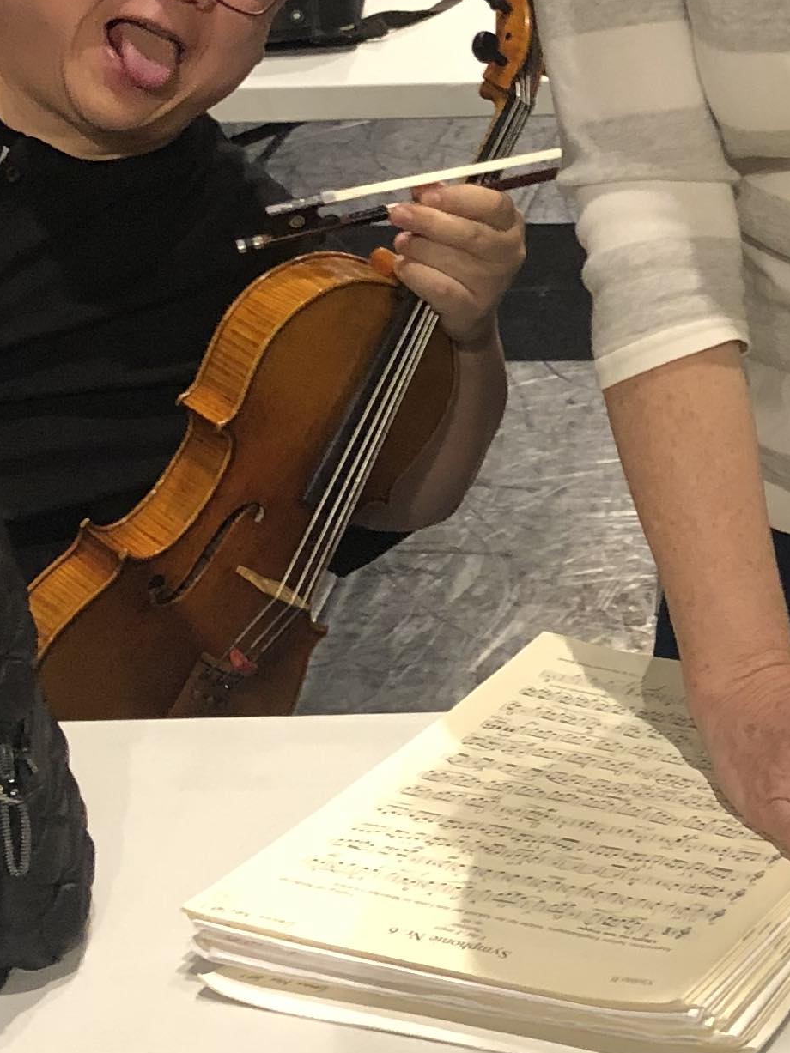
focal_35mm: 92
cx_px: 787
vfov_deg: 21.1
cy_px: 208
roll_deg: +1.7
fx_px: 2800
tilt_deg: -14.4
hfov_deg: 15.8
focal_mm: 3.99
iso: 64
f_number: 1.8
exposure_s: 1/15
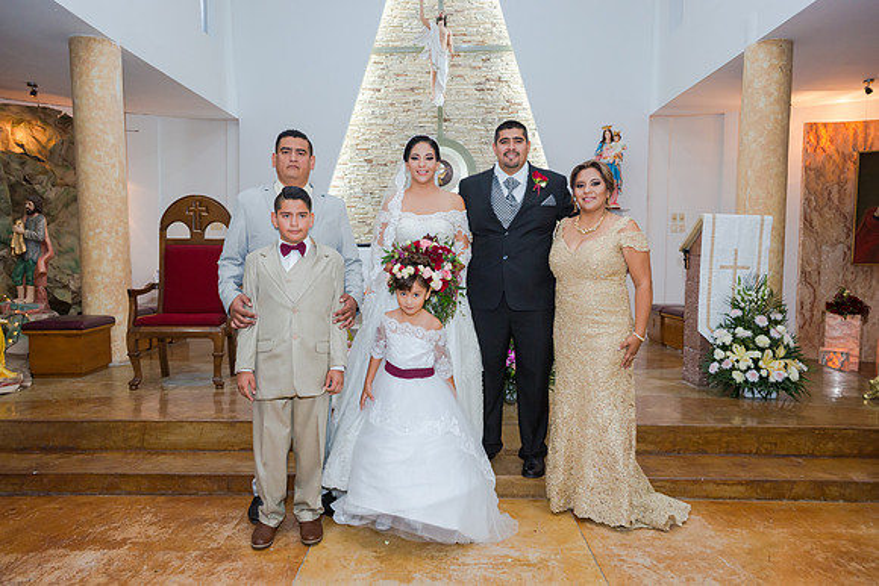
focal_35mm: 25
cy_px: 293
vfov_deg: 51.3
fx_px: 611
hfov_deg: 71.5
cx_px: 440
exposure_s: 1/100
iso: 1600
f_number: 3.5
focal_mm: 25
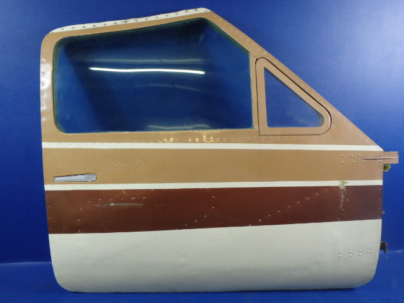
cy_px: 152
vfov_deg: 49.7
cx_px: 202
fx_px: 327
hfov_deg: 63.4
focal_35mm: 28
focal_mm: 5
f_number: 3.9
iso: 500
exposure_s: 1/30
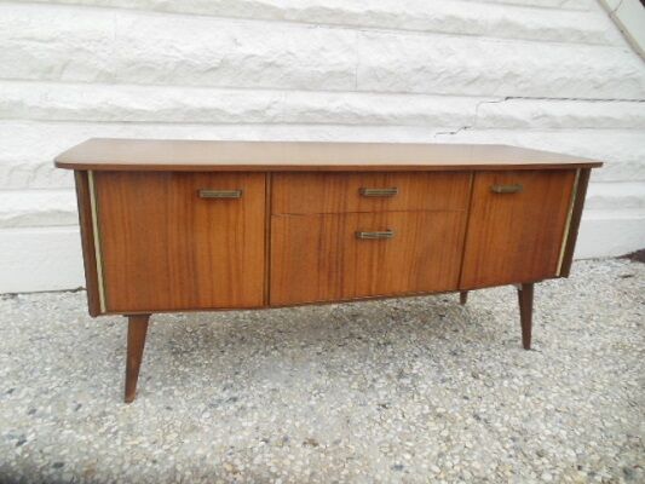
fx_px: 466
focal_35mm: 25
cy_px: 242
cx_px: 322
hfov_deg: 69.4
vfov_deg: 54.9
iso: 125
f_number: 3.2
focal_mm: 4.5
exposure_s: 1/500
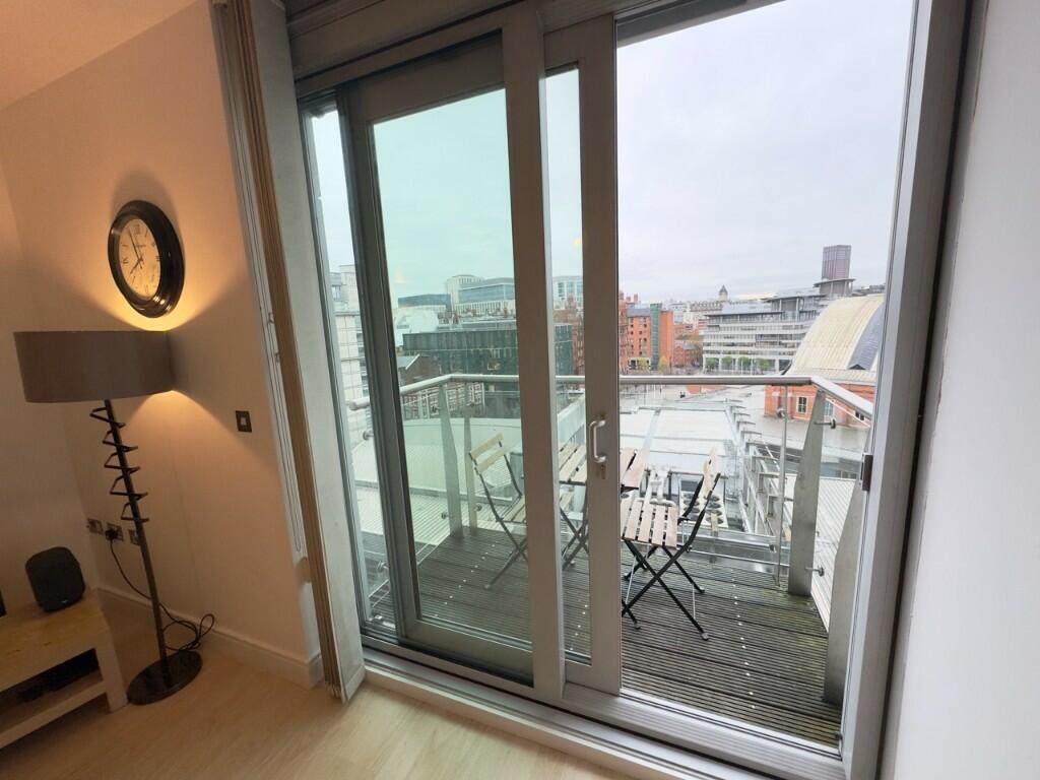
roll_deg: +2.8
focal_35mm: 14
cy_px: 390
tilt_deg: -9.0
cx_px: 520
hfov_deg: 102.1
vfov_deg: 85.7
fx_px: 421
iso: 80
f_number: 2.2
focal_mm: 2.22
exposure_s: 1/100
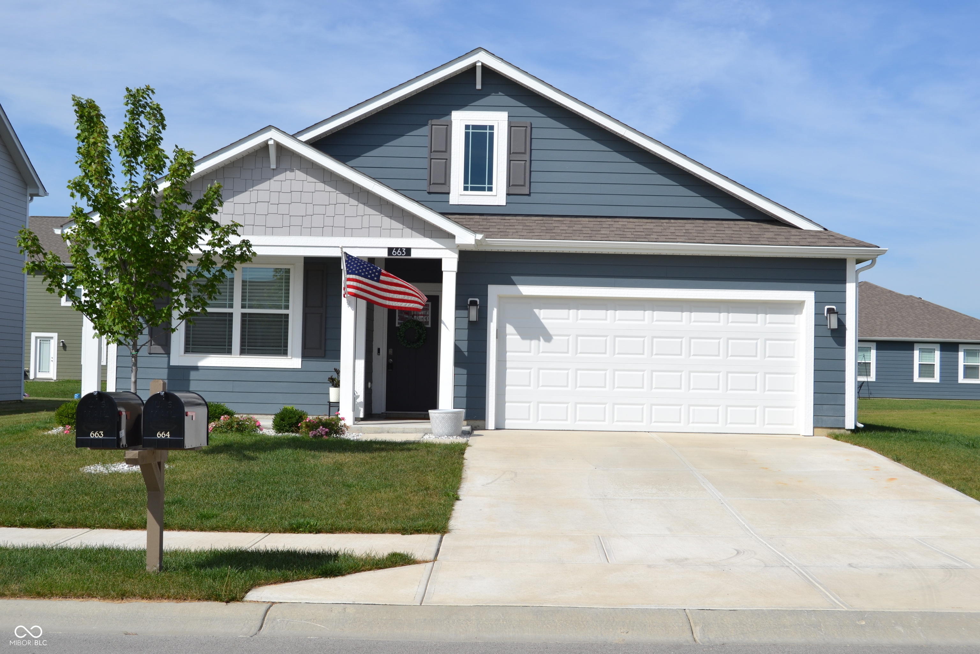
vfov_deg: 28.9
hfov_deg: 42.3
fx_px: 1266
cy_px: 327
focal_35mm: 46
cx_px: 490
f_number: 8
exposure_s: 1/250
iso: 100
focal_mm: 31
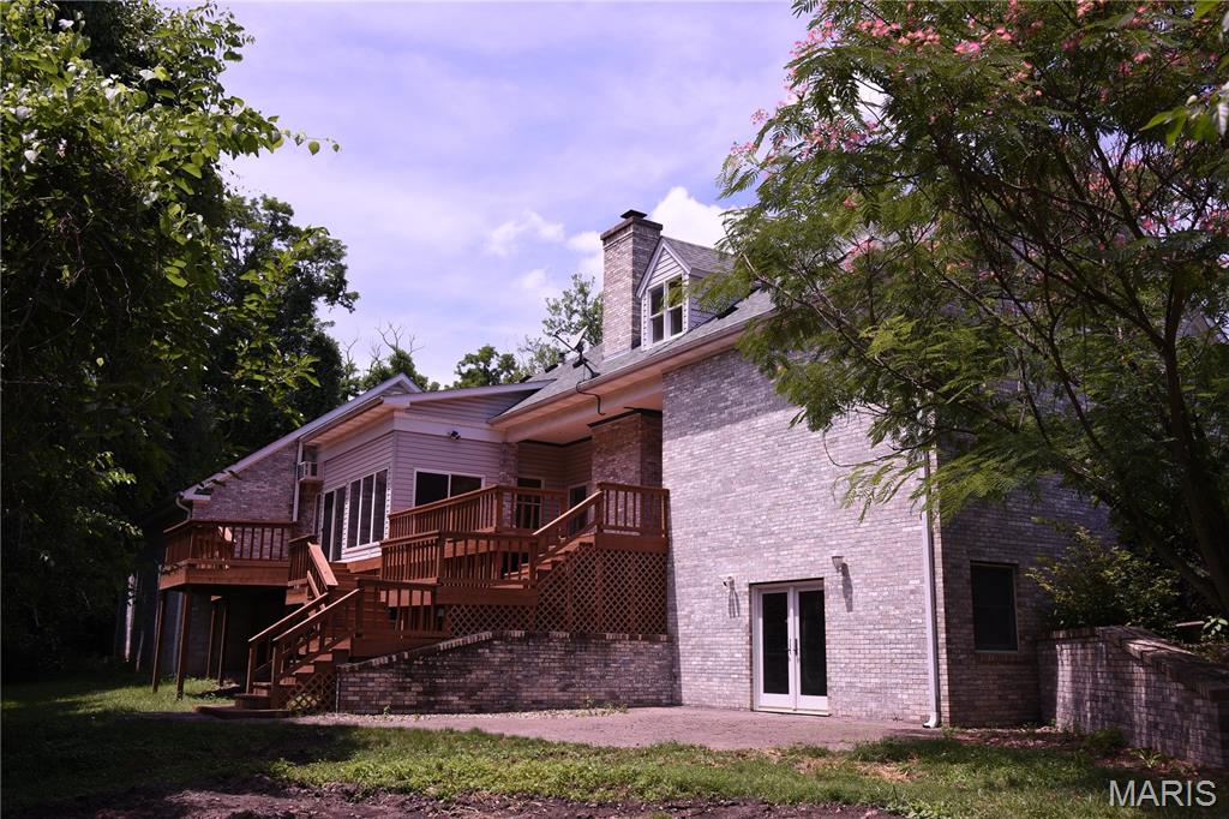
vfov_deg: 42.3
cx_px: 614
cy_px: 410
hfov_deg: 60.3
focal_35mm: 31
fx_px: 1058
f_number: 8
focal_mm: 31
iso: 125
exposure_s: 1/250
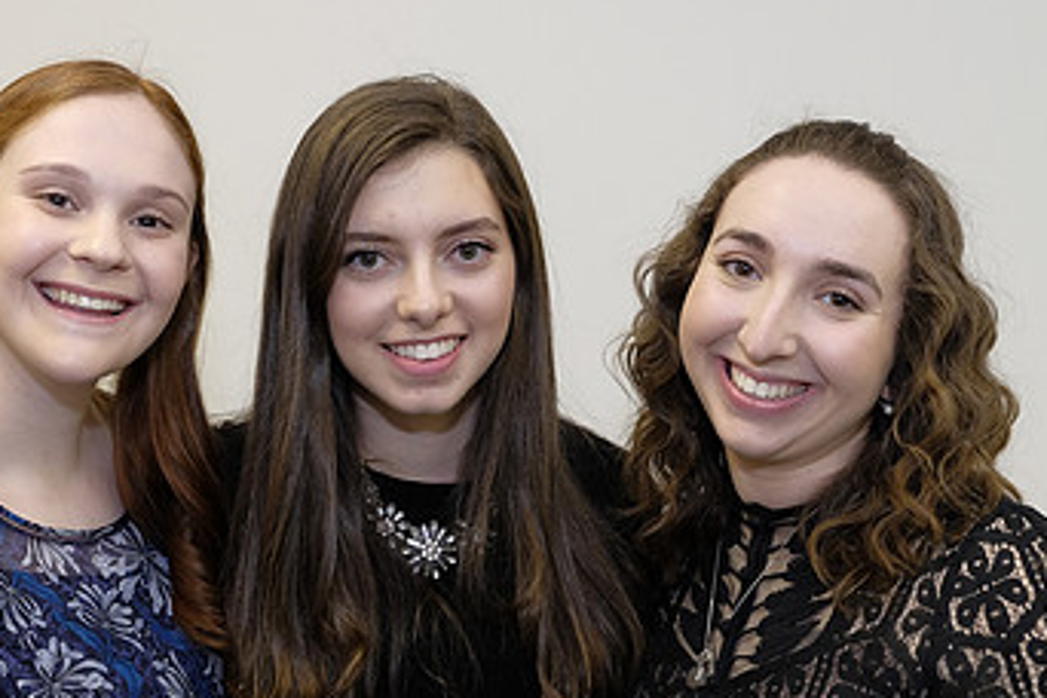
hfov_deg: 32.8
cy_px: 439
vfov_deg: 22.2
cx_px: 407
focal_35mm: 61
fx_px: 1774
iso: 1000
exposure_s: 1/125
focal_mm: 24.3
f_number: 3.2
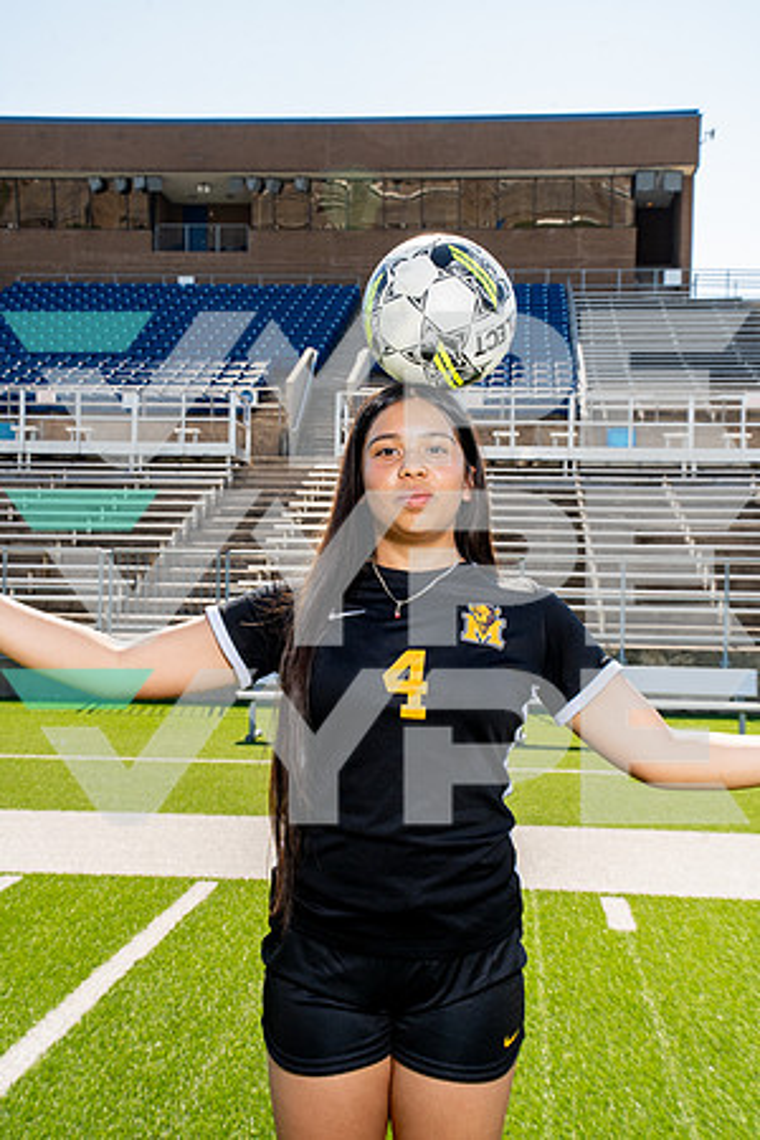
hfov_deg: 29.2
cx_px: 380
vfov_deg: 42.7
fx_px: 1457
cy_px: 570
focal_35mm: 46
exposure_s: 1/250
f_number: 11
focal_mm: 46
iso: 320
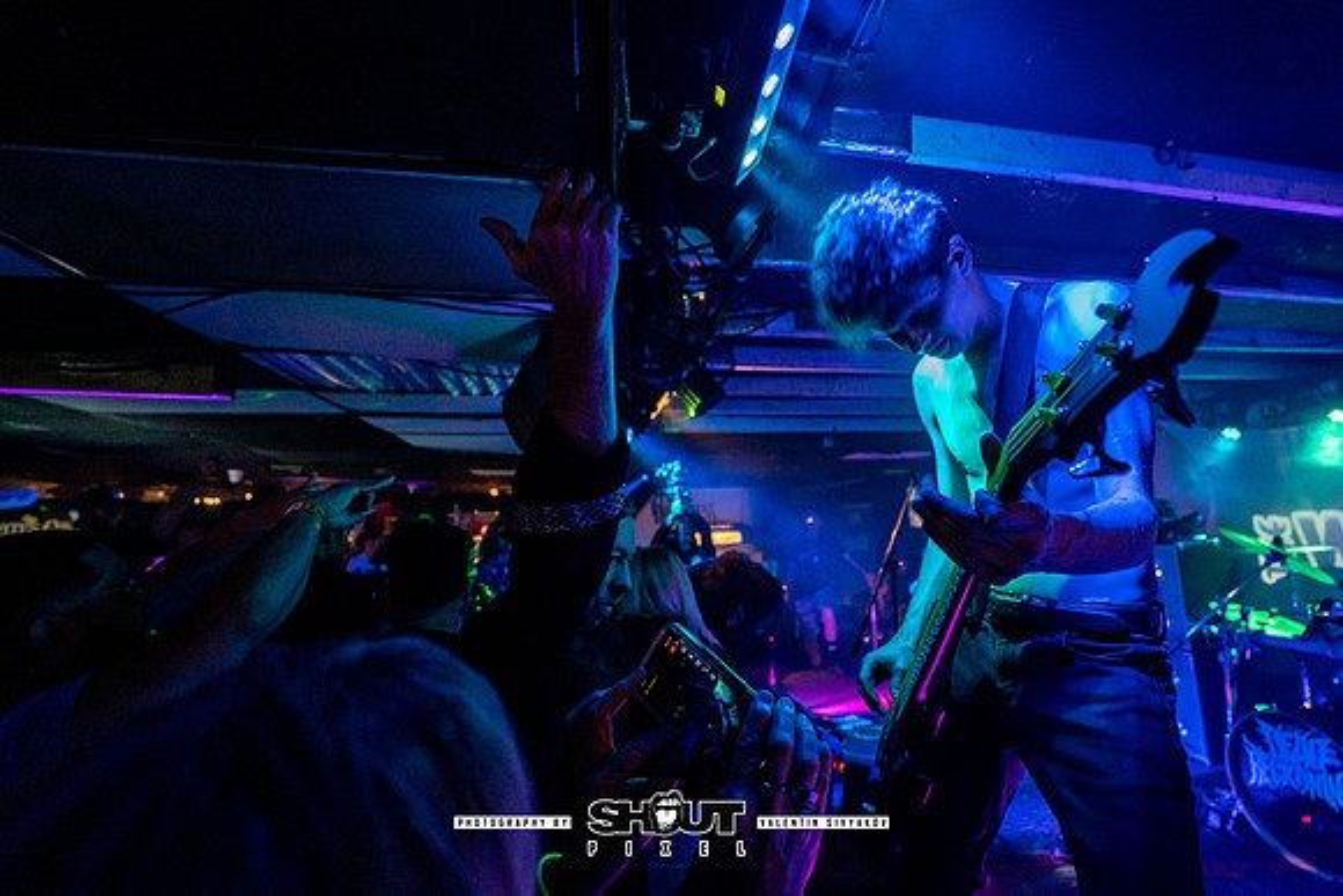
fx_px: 594
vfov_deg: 73.9
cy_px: 416
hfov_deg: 96.7
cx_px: 740
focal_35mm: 16
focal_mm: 14
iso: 3200
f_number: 2.8
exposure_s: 1/200
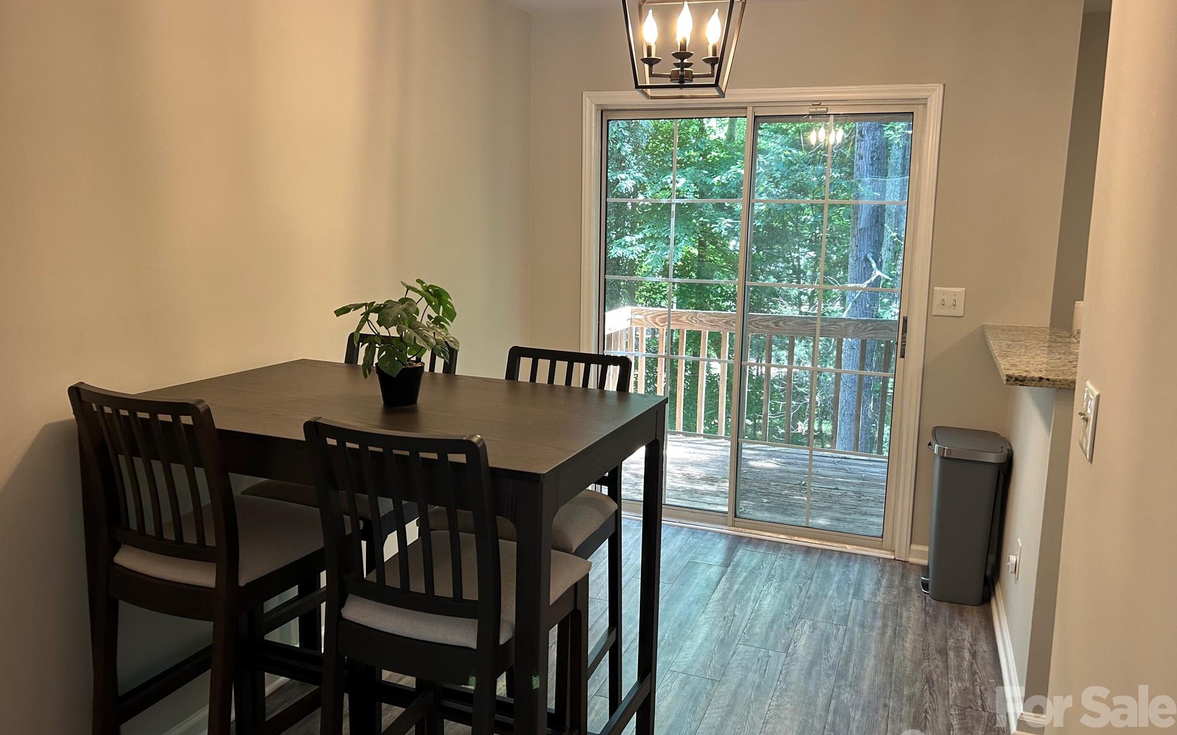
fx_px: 898
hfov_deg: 66.5
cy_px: 353
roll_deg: -0.7
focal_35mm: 28
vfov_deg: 44.5
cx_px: 584
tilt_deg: -8.7
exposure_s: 1/60
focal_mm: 5.7
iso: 100
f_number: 1.5
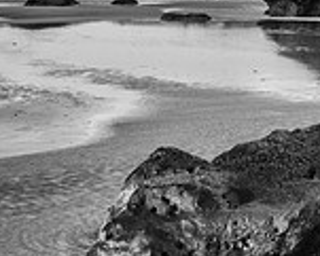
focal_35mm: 151
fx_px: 1431
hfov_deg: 12.7
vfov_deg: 10.2
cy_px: 26
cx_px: 218
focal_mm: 42
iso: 64
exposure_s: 1/8
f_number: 16
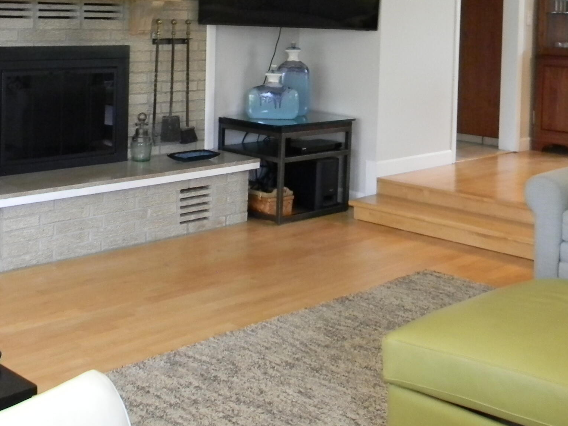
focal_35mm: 55
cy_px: 45
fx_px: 902
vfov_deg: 25.7
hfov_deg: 34.9
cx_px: 260
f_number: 3.5
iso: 400
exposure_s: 1/12.3
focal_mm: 5
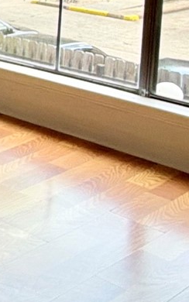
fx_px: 642
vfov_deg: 24.1
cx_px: -332
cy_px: -59
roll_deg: +0.4
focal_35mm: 78
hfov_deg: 11.7
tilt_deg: -5.3
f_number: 2.2
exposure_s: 1/121
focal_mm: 2.22
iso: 64
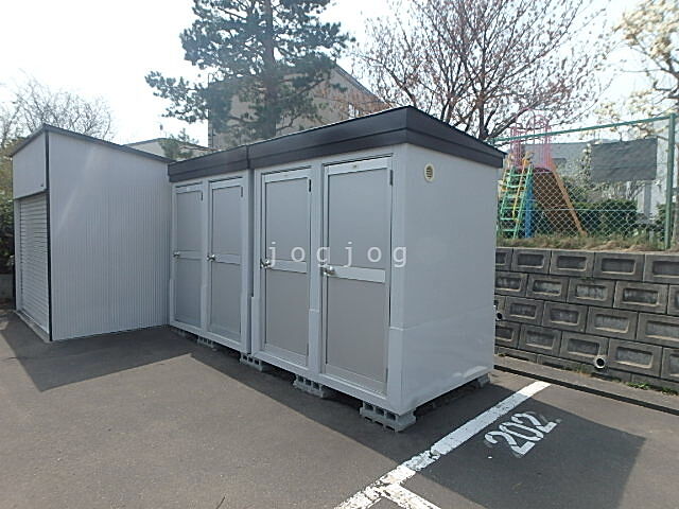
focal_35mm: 21
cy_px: 254
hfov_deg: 79.0
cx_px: 340
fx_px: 412
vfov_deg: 63.4
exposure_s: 1/400
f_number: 6
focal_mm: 3.7
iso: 125
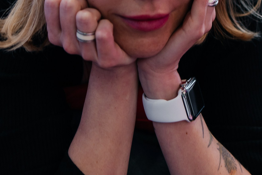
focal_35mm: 141
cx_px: 135
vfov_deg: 9.4
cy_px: -102
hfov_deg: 14.6
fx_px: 1026
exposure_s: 1/40
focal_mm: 45
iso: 250
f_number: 1.8
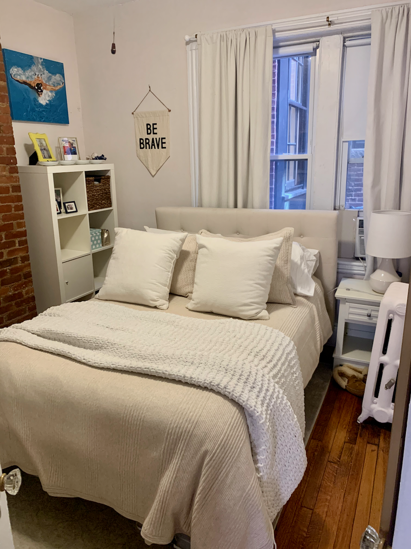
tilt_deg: -14.7
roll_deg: +1.0
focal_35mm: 26
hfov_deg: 53.1
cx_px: 206
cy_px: 274
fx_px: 412
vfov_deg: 67.3
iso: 250
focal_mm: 4.25
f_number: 1.8
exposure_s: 1/60
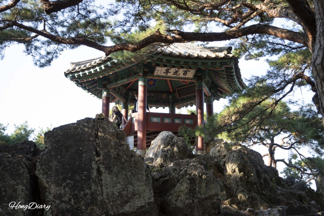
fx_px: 414
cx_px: 162
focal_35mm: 46
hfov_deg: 42.7
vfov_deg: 29.3
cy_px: 108
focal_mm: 46
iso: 125
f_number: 5.6
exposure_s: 1/60
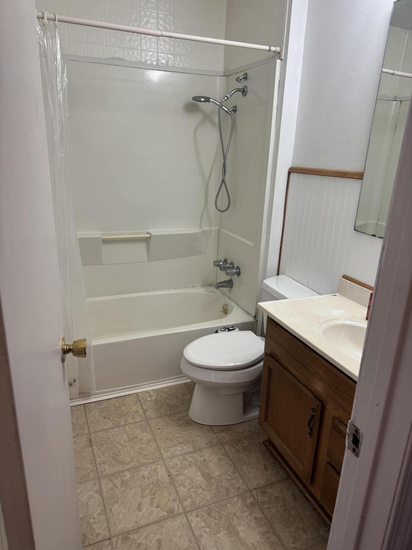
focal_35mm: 24
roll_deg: -3.0
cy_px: 275
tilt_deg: -18.6
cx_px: 206
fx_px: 381
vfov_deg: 71.6
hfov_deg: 56.8
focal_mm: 6.76
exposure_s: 1/120
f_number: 1.78
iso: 125
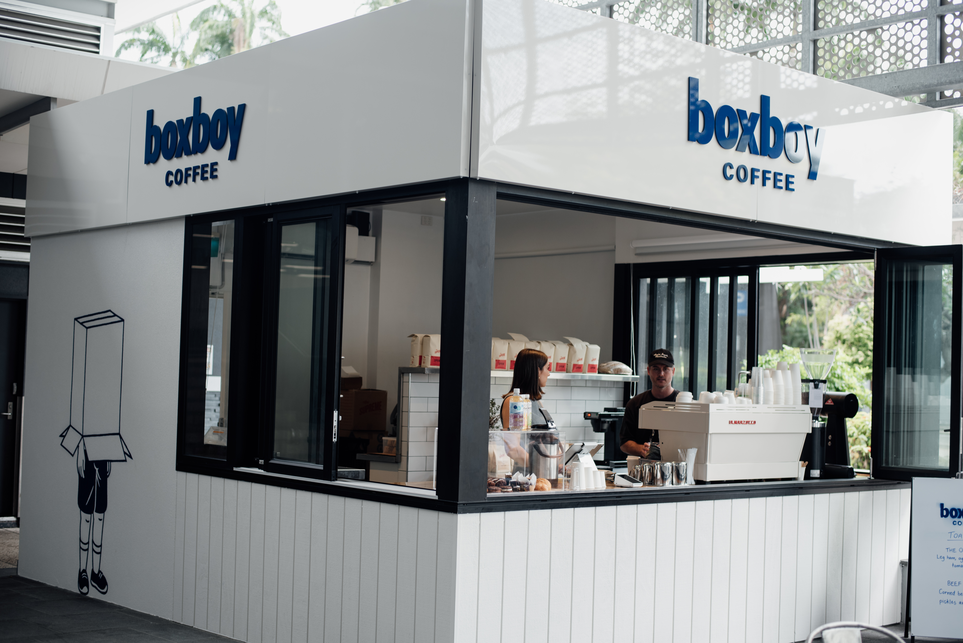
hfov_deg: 39.6
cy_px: 322
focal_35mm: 50
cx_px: 482
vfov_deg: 27.0
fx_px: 1338
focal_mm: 50
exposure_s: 1/200
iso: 200
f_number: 2.8
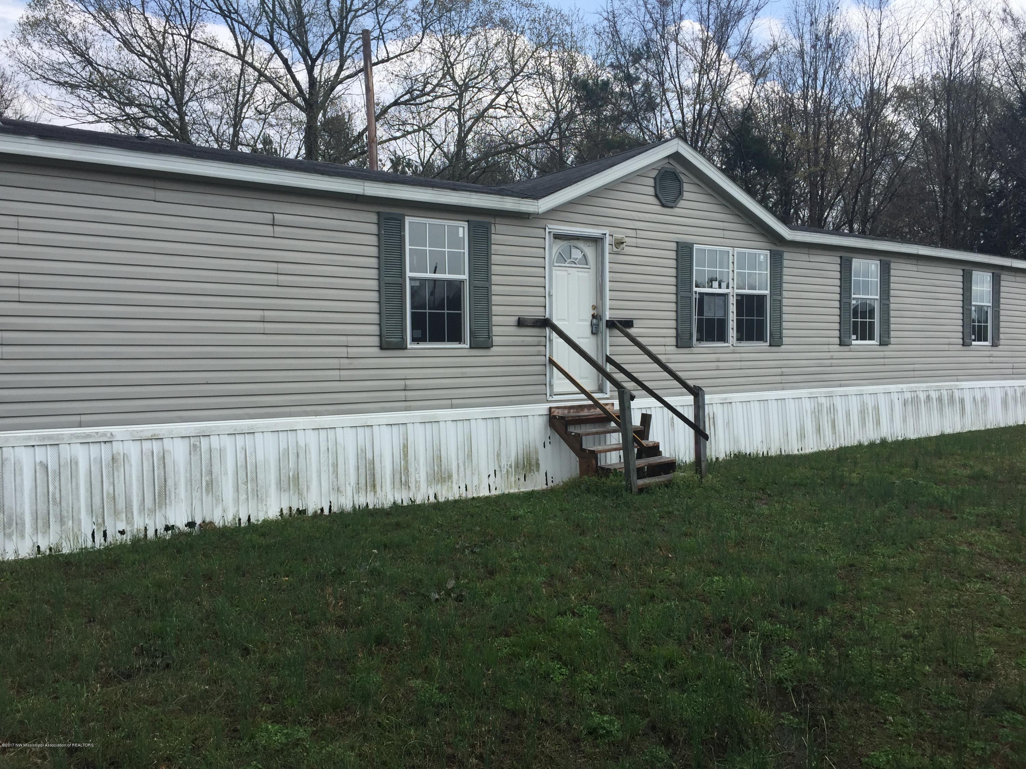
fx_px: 860
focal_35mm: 29
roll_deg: -1.5
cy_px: 384
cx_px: 513
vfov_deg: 48.2
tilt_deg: -2.4
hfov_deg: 61.7
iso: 32
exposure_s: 1/1883
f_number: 2.2
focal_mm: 4.15
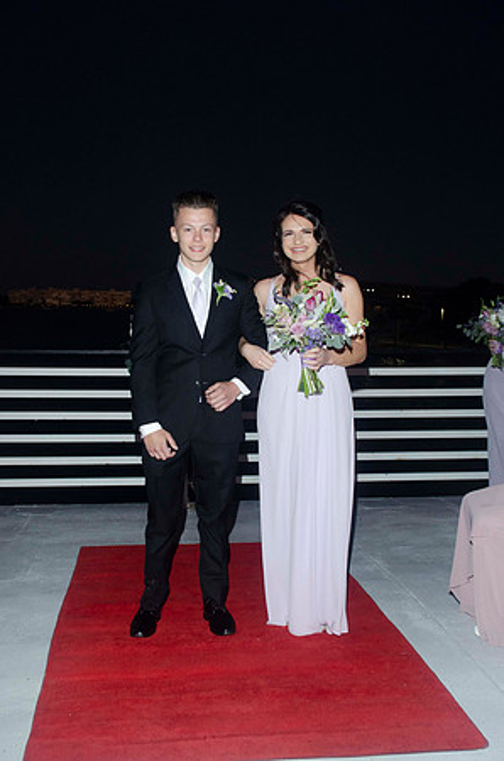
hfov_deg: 34.1
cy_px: 380
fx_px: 823
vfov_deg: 49.6
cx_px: 252
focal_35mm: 39
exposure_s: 1/125
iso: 800
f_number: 5.6
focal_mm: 26
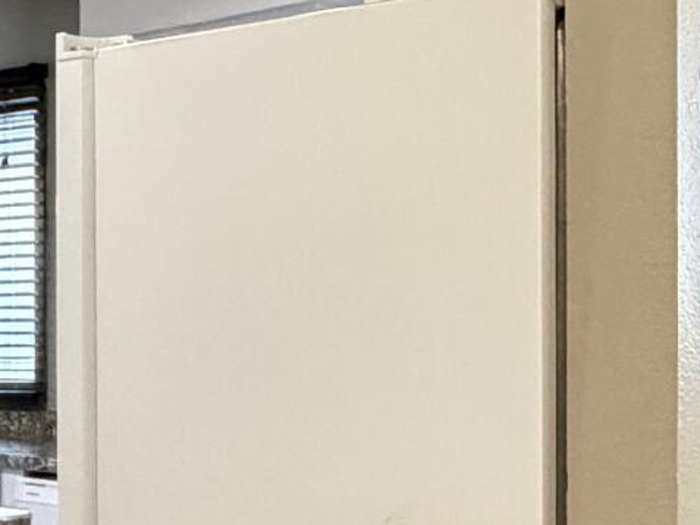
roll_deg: +0.9
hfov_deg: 21.4
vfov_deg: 16.8
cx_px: -12
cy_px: 315
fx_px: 1780
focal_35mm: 88
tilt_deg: +0.3
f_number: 2.2
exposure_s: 1/60
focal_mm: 2.22
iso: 1250
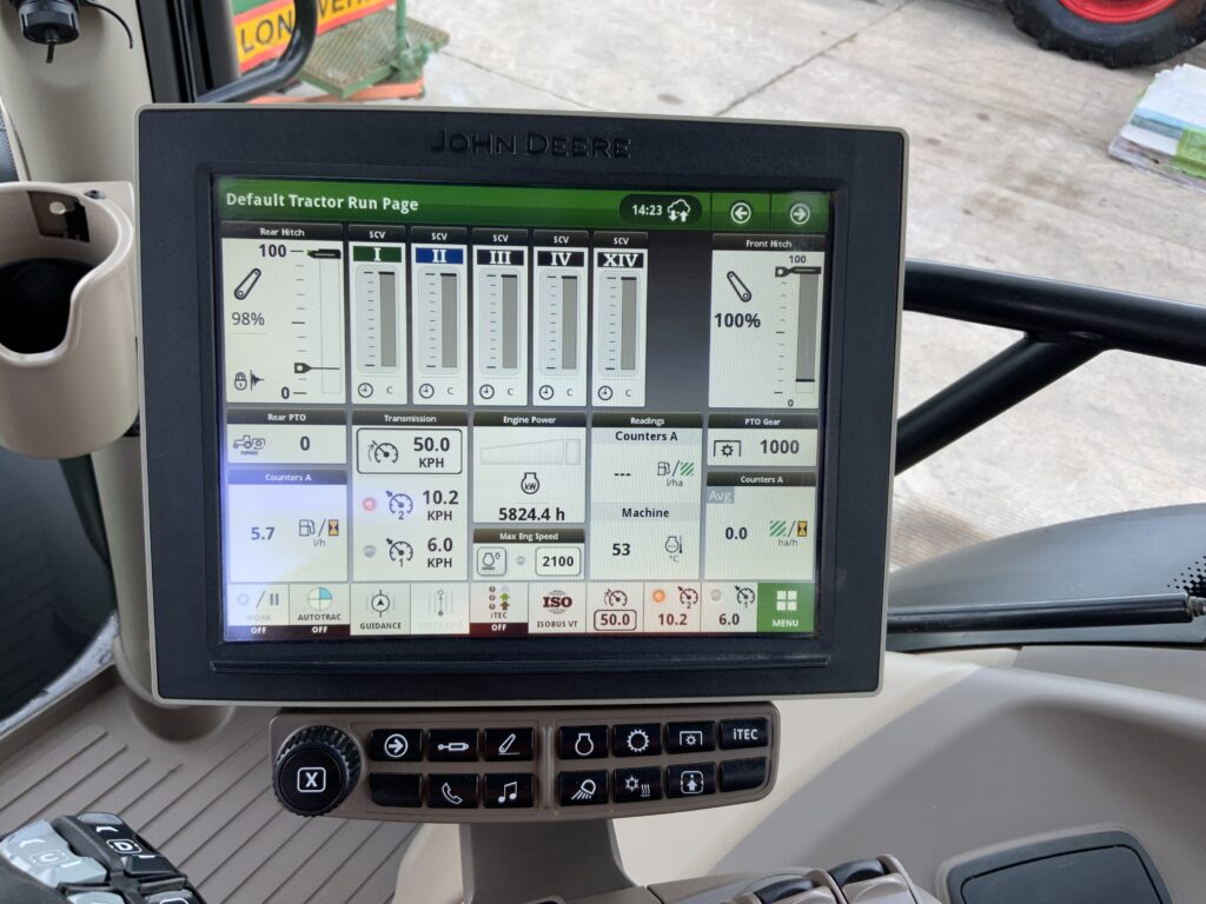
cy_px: 452
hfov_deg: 61.7
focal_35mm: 29
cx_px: 603
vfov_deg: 48.2
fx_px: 1010
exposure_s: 1/171
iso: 16
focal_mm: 3
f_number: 1.8
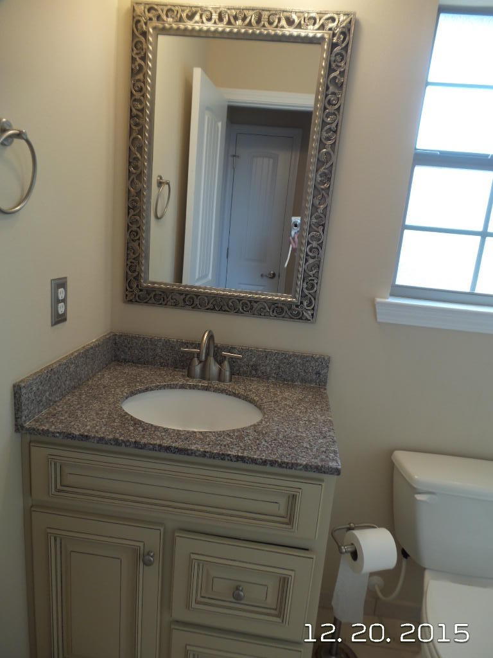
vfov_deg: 73.9
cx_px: 246
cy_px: 329
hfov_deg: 58.9
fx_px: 437
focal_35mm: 23
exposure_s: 1/30
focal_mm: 4.1
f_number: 2.8
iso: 125
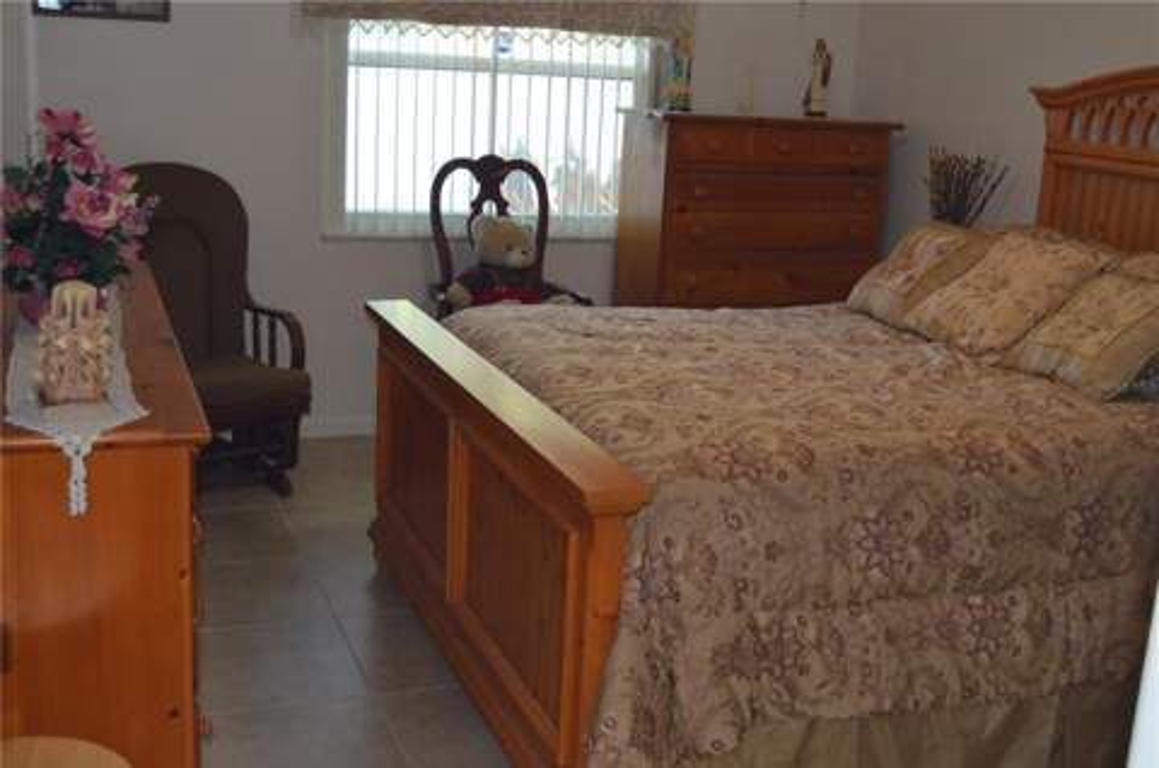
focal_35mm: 42
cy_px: 384
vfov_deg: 31.8
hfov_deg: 46.5
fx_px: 1349
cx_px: 580
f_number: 4.5
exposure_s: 1/60
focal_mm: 28
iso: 1100
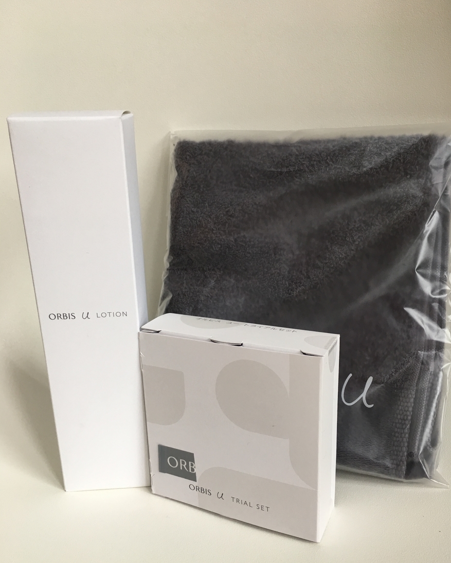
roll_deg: +0.2
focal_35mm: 31
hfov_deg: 47.1
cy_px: 303
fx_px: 517
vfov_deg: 57.1
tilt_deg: -20.5
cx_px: 227
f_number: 2.2
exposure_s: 1/40
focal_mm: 4.15
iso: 25
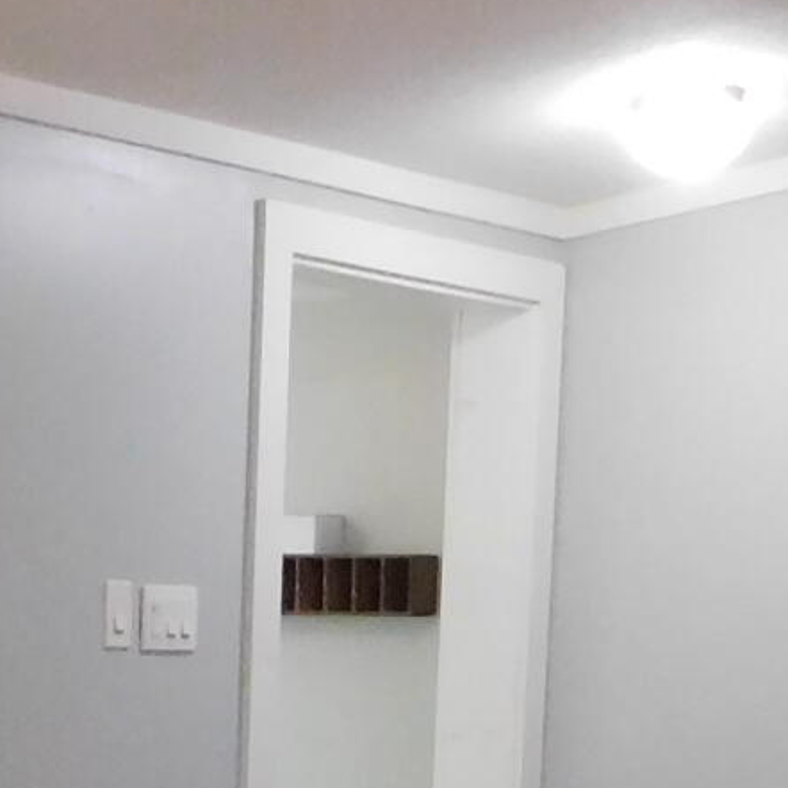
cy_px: 1394
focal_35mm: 138
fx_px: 3554
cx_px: 119
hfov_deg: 12.6
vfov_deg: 11.7
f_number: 3
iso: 560
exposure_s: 1/30
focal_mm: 4
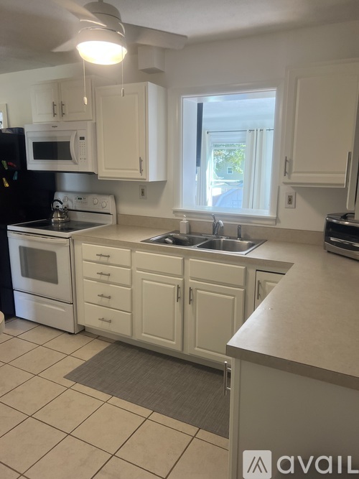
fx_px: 360
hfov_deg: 53.0
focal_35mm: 26
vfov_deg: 67.3
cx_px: 180
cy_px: 240
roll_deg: -0.4
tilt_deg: -9.7
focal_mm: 5.7
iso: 125
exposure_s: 1/120
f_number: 1.5
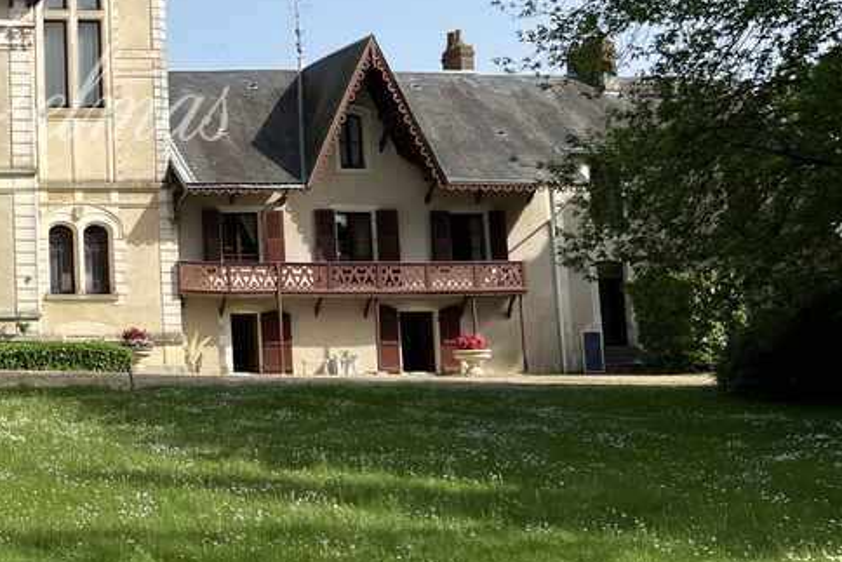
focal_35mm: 67
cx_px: -132
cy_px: 103
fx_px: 1567
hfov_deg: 27.0
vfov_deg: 20.1
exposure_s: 1/3968
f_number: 1.5
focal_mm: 5.7
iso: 50
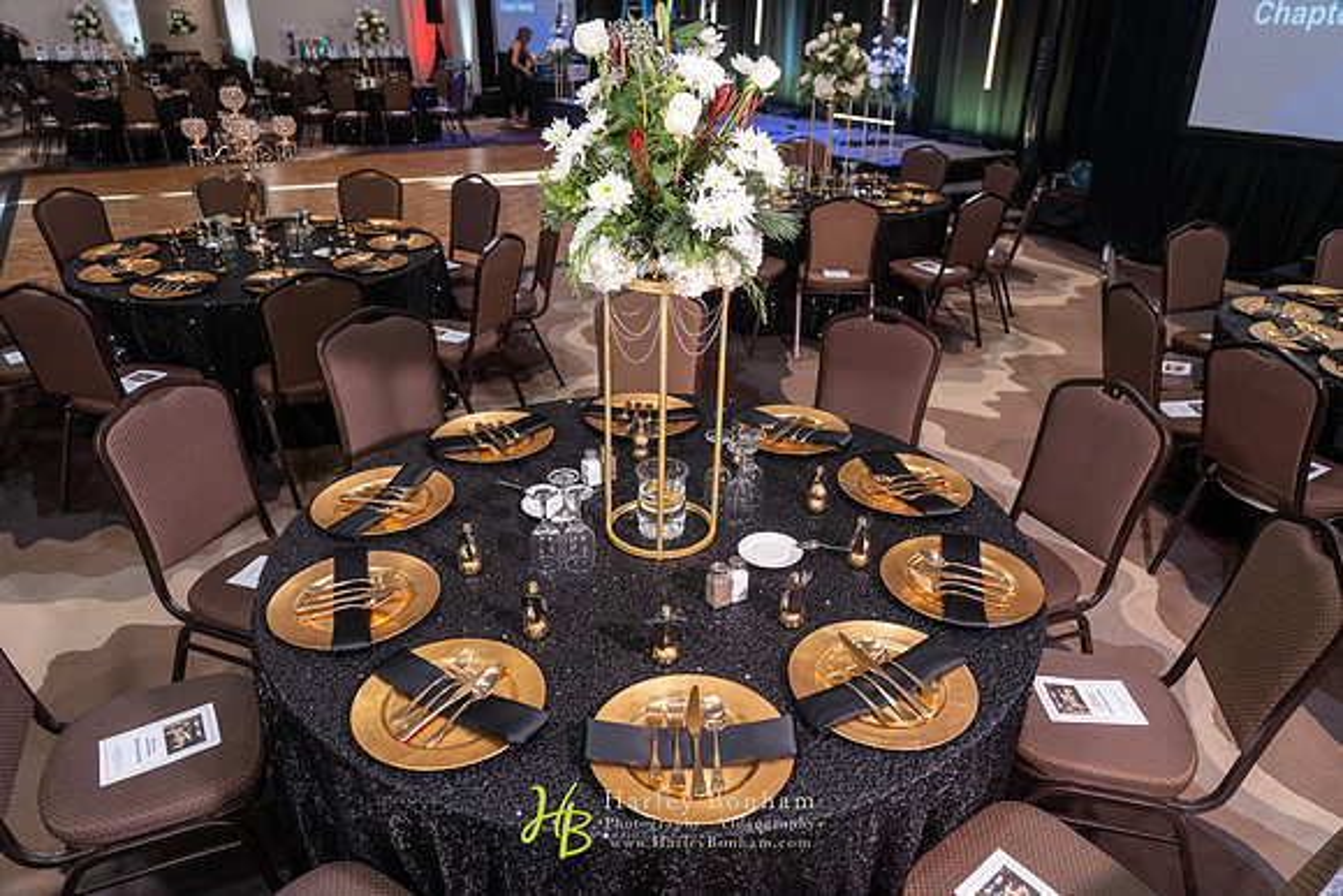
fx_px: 896
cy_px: 448
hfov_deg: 73.7
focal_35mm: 24
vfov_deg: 53.2
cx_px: 672
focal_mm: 24
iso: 1600
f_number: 4
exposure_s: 1/125
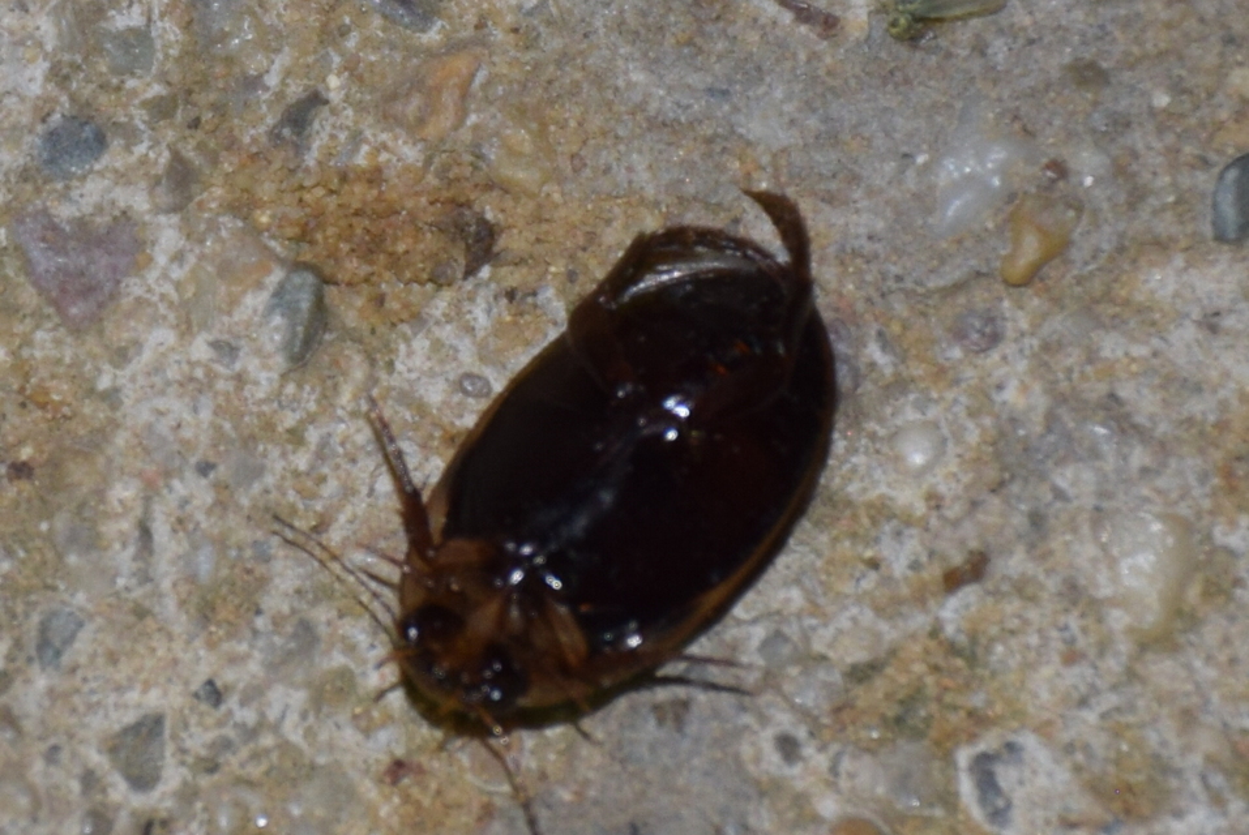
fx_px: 7292
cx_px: 624
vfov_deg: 6.6
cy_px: 418
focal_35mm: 210
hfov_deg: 9.8
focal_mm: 140
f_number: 5.6
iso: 320
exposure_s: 1/60
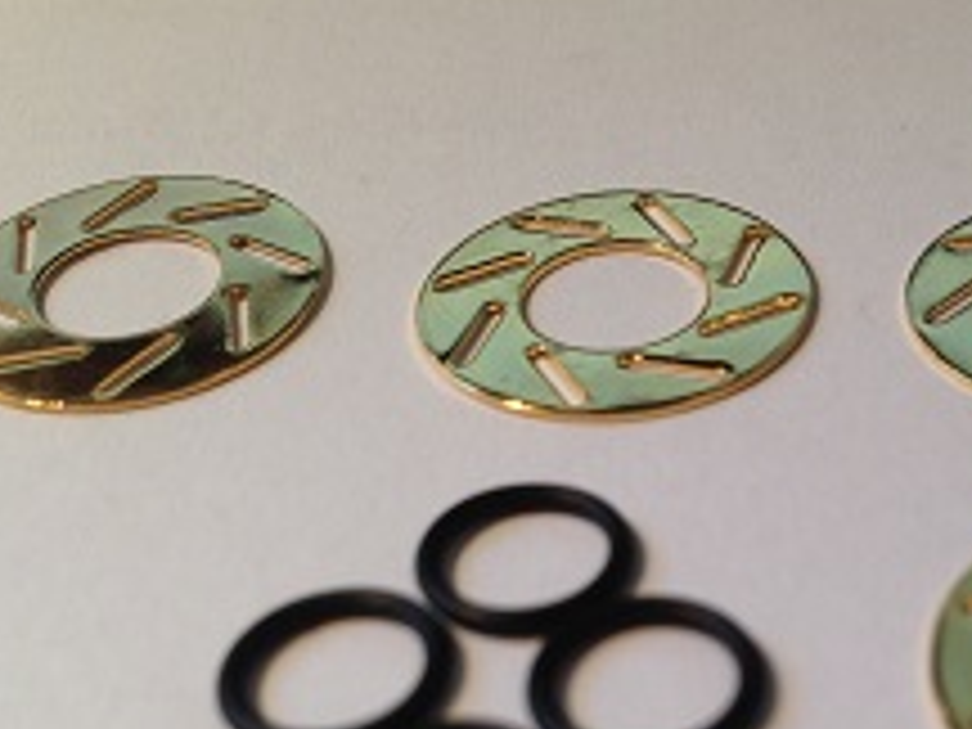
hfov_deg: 31.2
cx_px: 716
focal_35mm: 61
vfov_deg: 23.6
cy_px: 590
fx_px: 1713
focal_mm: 4.12
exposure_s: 1/24
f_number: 2.4
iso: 50
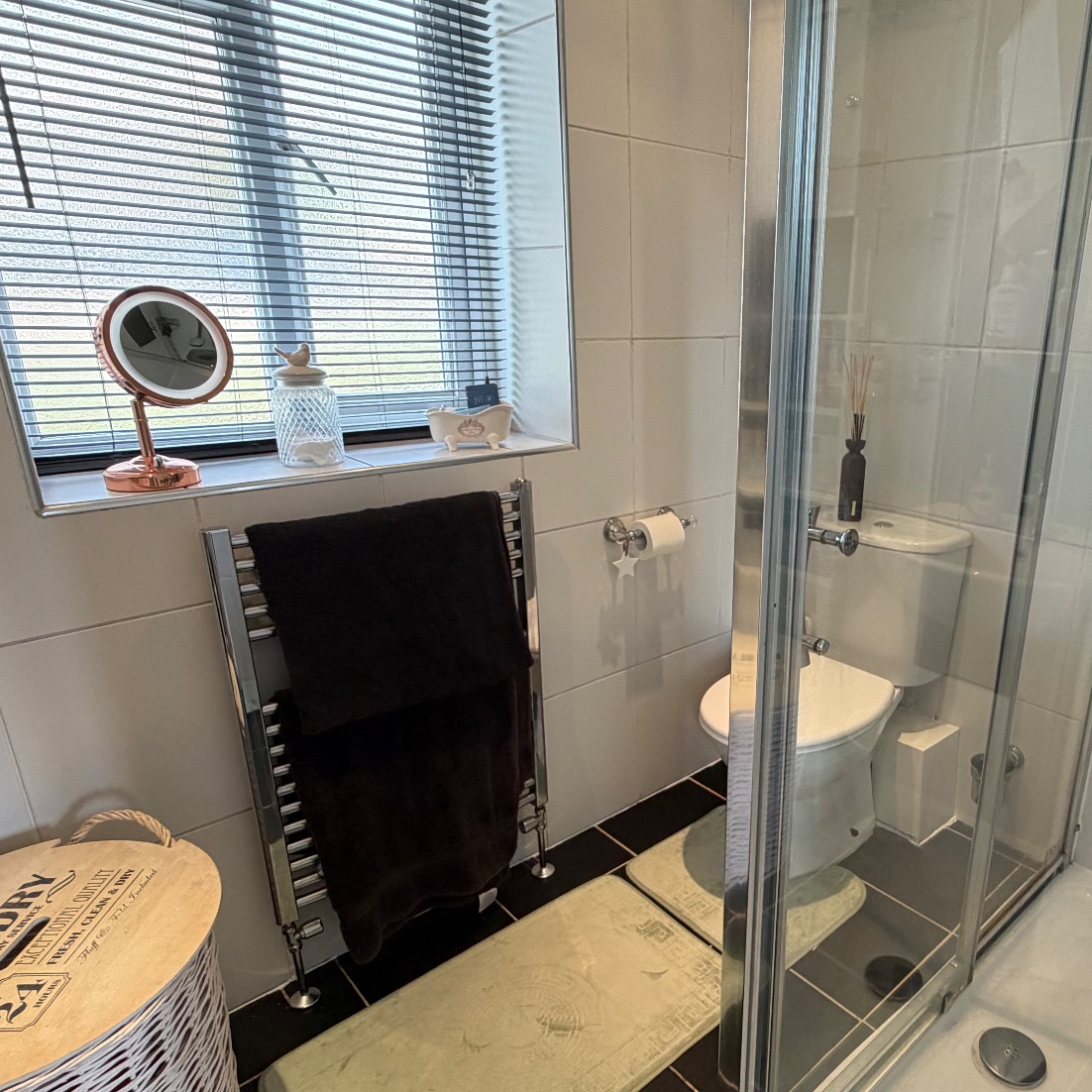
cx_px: 710
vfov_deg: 67.2
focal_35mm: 23
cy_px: 591
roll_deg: -0.9
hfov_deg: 65.8
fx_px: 821
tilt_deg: -18.5
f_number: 2.2
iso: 200
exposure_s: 1/50
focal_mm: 2.22
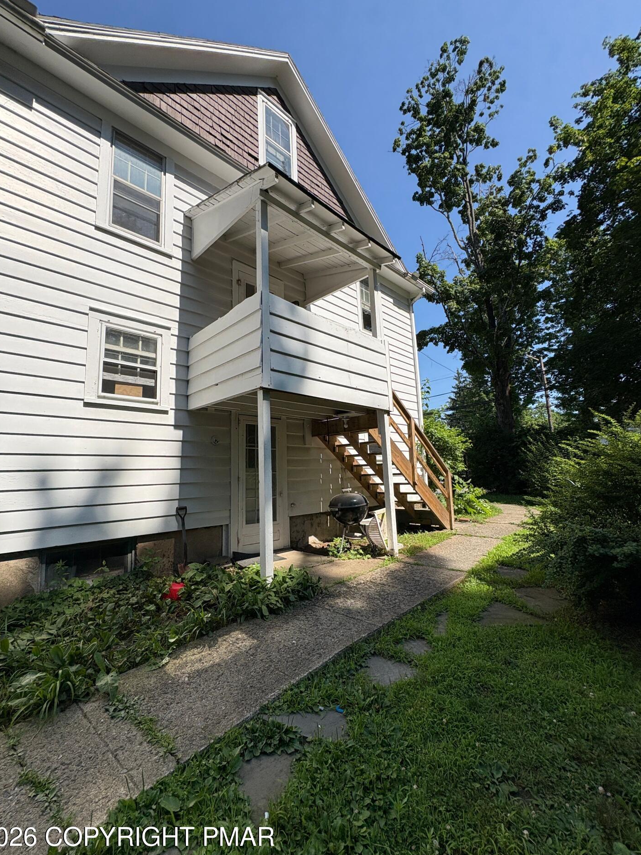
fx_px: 370
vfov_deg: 98.2
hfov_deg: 81.7
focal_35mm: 15
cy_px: 421
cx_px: 302
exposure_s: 1/1748
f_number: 2.2
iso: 50
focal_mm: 2.22
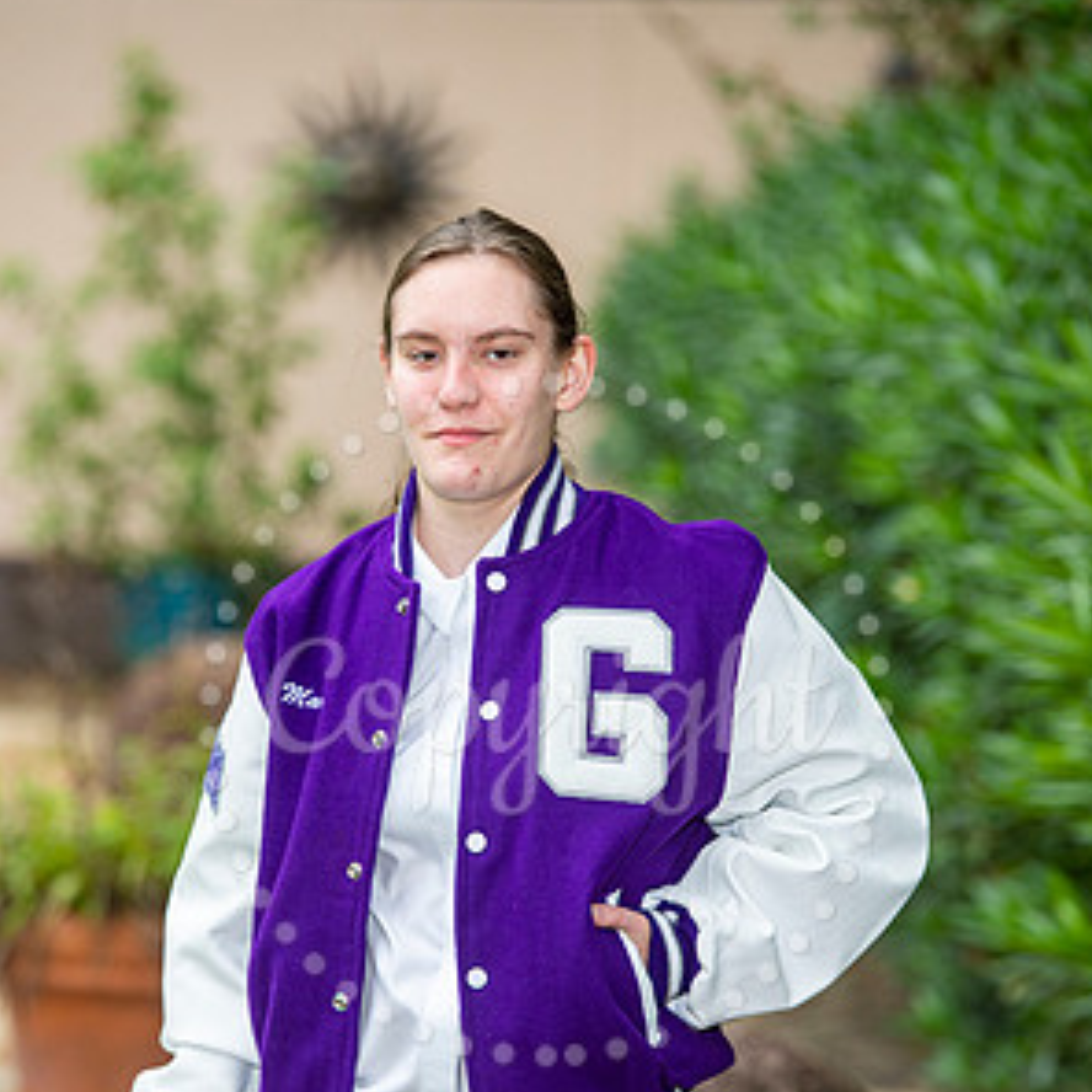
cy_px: 716
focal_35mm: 213
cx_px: 548
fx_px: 7602
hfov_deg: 8.2
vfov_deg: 8.2
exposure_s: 1/160
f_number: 6.3
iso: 320
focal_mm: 165
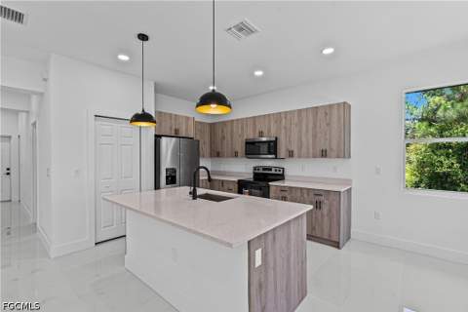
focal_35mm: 16
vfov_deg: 73.7
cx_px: 234
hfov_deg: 96.7
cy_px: 156
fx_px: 208
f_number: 9
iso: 200
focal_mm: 16
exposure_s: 1/5
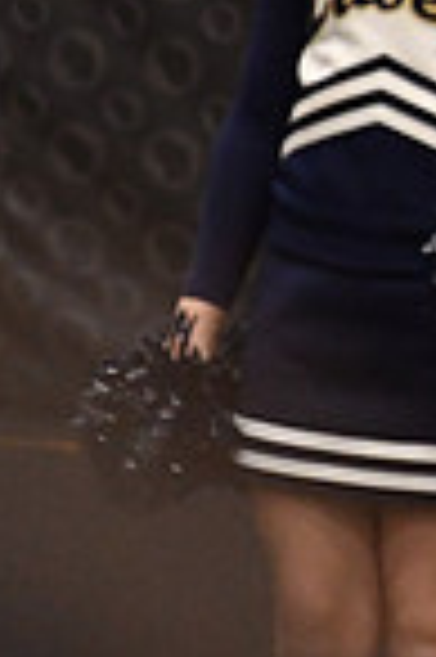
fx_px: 21705
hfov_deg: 1.1
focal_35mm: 1192
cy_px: -56
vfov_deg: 1.7
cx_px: 1178
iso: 5000
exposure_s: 1/800
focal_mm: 200
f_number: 2.8
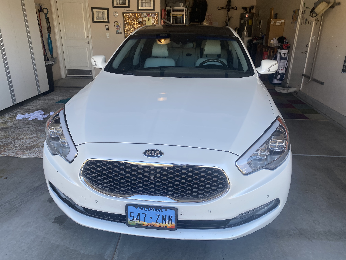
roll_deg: -1.1
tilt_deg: -21.6
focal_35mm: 26
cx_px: 173
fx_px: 260
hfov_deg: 67.3
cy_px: 130
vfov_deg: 53.1
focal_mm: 4.25
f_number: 1.8
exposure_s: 1/377
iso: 32
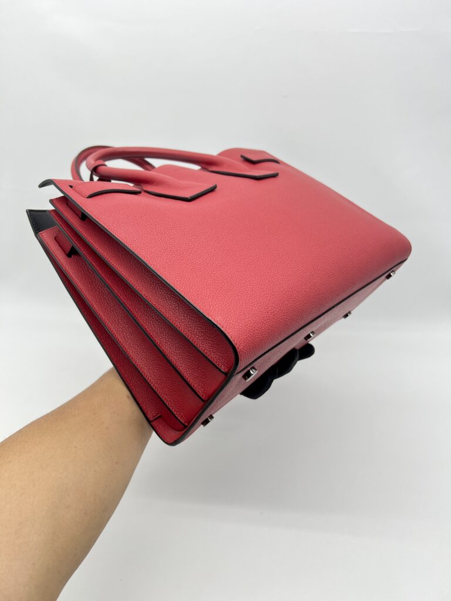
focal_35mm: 26
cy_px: 300
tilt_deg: -29.8
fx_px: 452
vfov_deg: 67.3
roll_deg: -1.4
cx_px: 226
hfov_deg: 53.1
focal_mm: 5.7
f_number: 1.5
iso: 50
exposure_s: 1/100
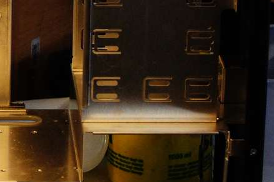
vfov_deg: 4.8
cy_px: 50
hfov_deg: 7.1
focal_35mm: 288
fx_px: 2190
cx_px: -66
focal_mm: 70
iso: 1600
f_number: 8
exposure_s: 1/50
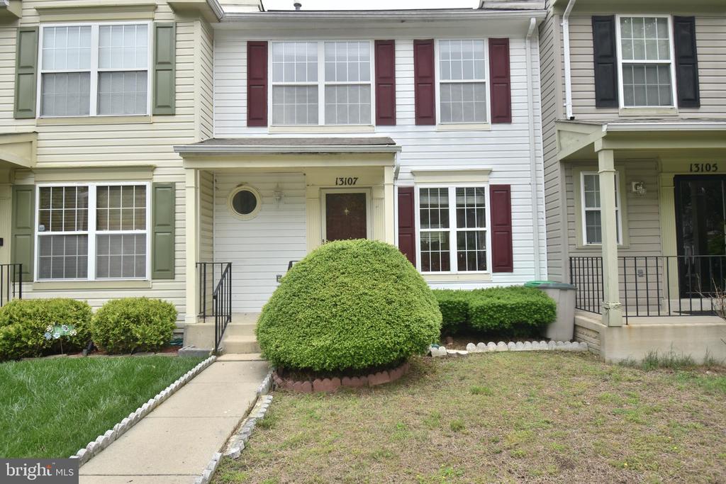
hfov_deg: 81.2
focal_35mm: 21
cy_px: 242
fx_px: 424
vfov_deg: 59.5
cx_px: 363
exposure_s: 1/250
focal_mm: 14
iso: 110
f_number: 8
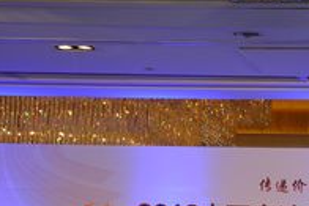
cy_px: 231
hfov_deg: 10.7
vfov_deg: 7.2
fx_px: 1641
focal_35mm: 191
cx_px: 312
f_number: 6.3
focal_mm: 50
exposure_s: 1/40
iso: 200
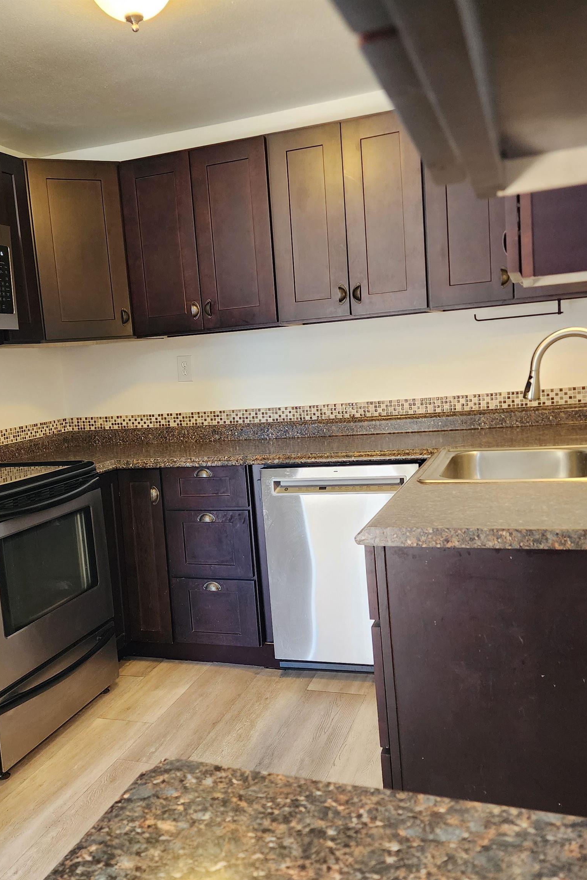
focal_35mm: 32
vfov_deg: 58.7
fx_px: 782
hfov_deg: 40.9
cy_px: 441
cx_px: 235
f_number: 1.8
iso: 400
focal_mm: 6.4
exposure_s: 1/120
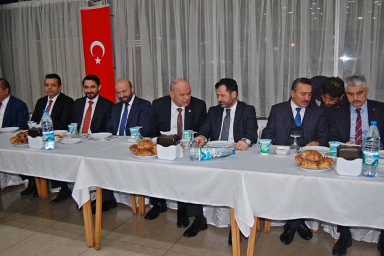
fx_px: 368
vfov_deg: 38.3
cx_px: 192
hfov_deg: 55.1
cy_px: 128
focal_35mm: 34
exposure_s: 1/60
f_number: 3.8
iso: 400
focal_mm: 23
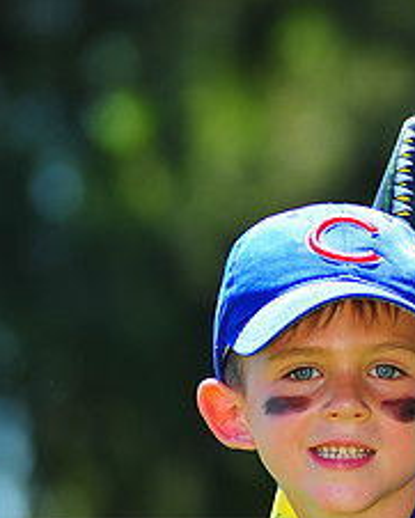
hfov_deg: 3.6
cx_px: 438
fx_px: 6643
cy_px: 550
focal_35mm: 433
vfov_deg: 4.5
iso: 200
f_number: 5
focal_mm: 180
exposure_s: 1/400
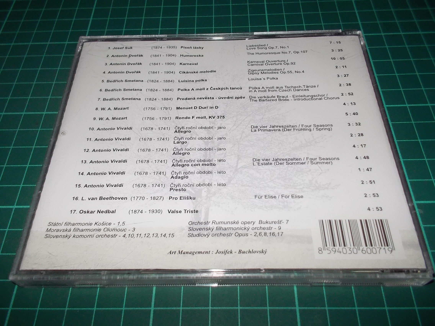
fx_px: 364
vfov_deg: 48.2
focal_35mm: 29
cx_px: 218
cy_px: 163
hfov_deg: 61.7
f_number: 3.3
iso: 200
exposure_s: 1/30
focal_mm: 4.1
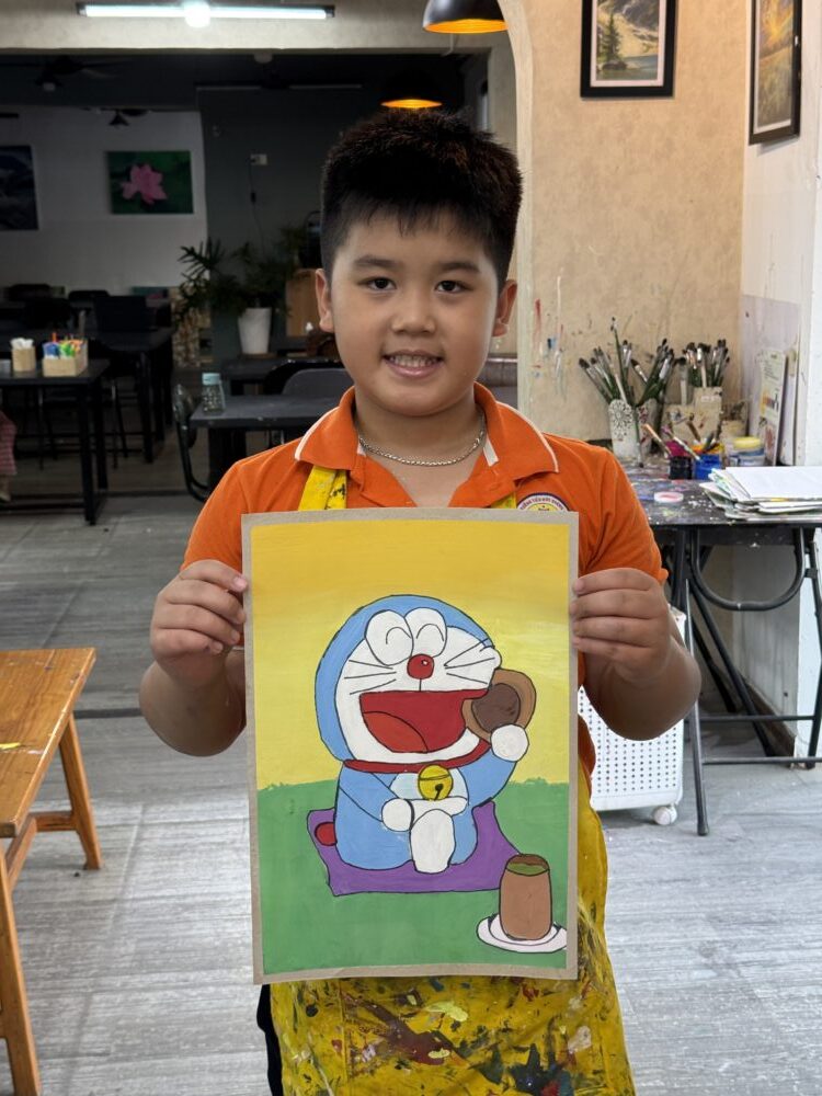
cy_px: 548
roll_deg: +0.2
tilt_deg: -12.0
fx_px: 1520
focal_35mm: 48
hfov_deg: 30.3
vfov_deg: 39.7
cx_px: 411
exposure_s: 1/100
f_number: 1.78
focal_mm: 6.76
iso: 160
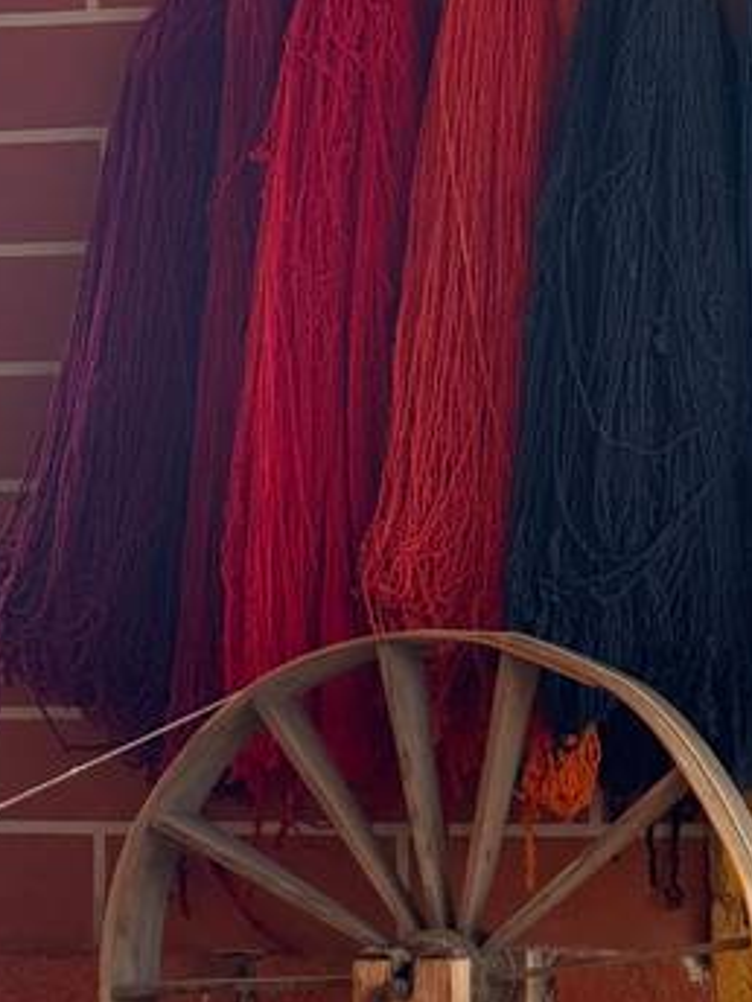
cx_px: 583
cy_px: 734
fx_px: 3881
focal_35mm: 134
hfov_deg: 11.0
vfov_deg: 14.7
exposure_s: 1/645
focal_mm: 6.76
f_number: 1.78
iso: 64
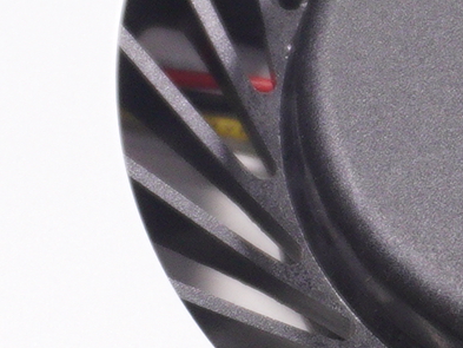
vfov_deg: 4.4
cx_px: 302
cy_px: 116
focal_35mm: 342
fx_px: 4571
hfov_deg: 5.8
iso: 500
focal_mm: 31
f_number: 5.6
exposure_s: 1/125
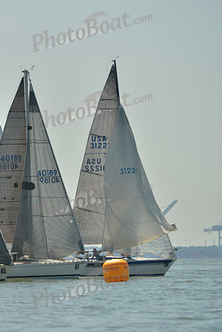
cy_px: 166
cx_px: -13
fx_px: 3900
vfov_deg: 4.9
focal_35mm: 422
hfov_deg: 3.3
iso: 200
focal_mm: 280
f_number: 5.6
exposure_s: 1/1600
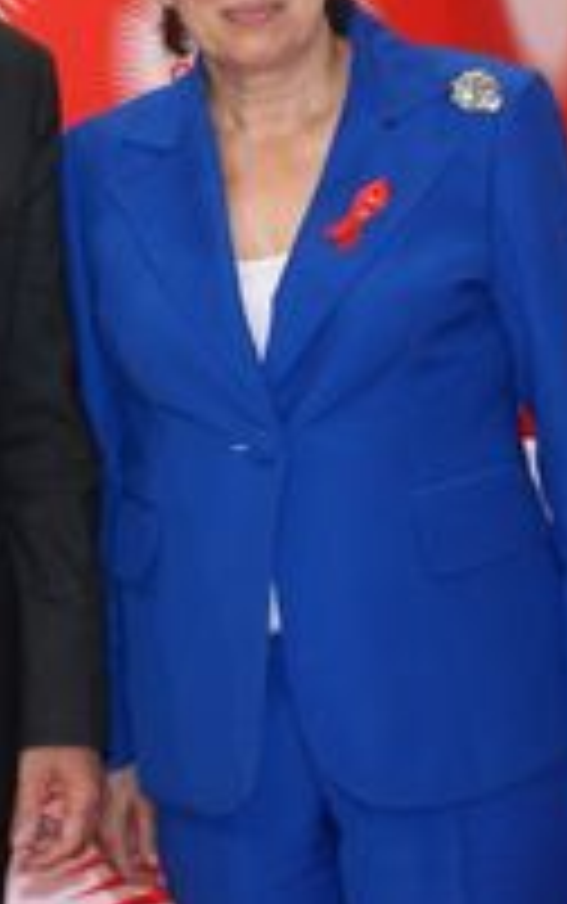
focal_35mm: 109
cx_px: 122
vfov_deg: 18.9
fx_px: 2689
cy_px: 151
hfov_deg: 12.0
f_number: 5.6
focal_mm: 28
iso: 400
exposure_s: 1/60
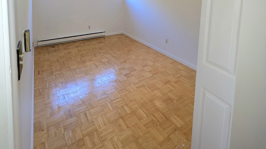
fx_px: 134
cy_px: 8
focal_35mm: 19
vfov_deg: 50.0
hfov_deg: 89.6
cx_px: 133
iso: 80
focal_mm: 2.2
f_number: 1.9
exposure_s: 1/60.2
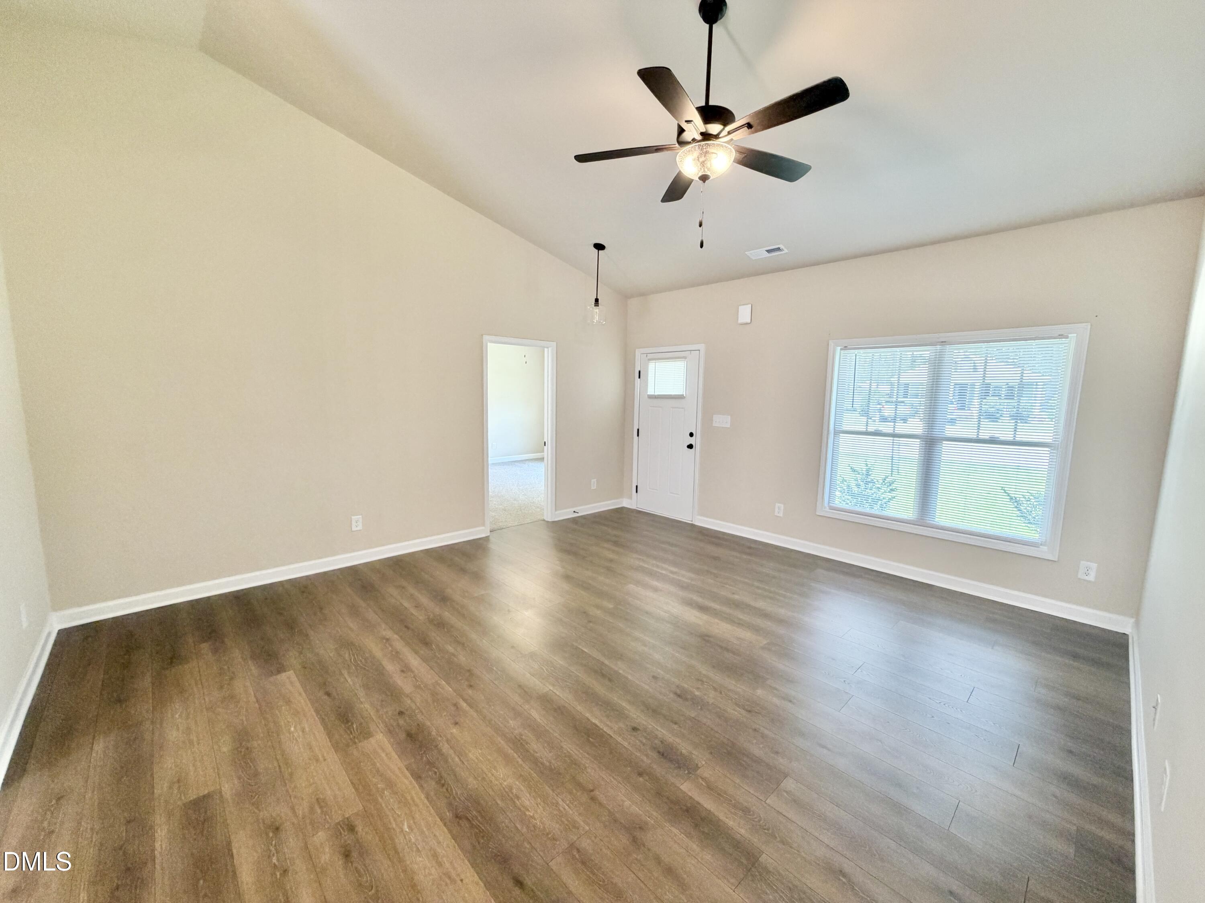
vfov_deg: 85.7
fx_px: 487
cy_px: 452
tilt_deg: -7.3
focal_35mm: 14
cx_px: 602
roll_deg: -0.5
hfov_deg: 102.1
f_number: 2.2
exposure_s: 1/60
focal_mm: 2.22
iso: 250
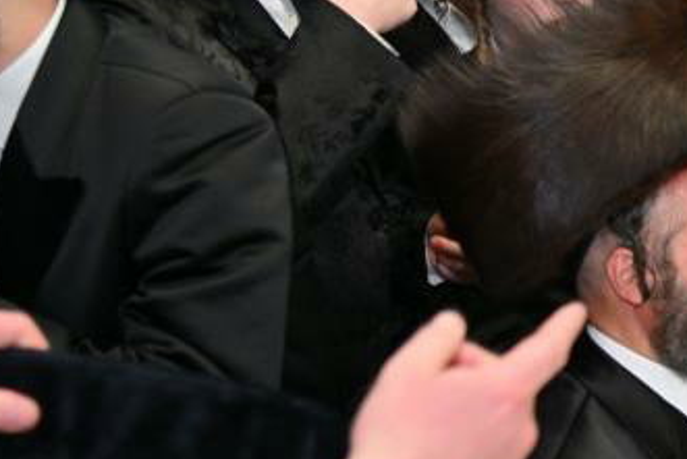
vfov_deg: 13.8
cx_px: 982
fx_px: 1890
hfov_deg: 18.6
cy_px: 358
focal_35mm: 99
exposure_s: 1/200
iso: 640
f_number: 4
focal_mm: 32
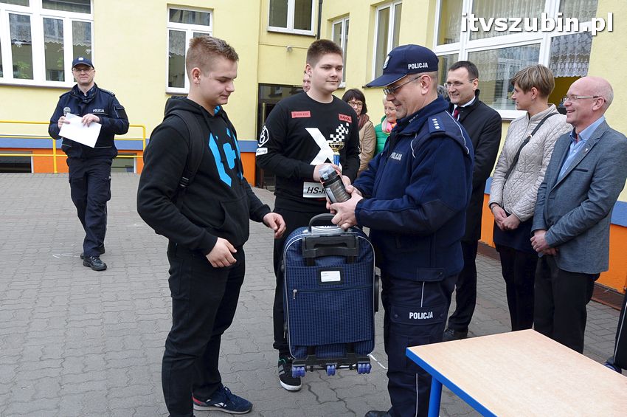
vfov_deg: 41.6
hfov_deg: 59.5
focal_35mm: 32
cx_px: 314
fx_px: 548
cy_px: 208
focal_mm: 21
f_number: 8
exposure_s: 1/250
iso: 500
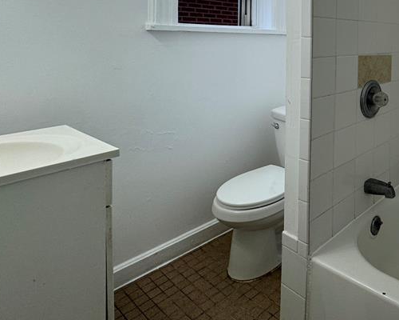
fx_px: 331
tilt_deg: -0.5
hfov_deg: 51.9
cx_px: 384
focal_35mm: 28
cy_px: 38
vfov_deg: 47.0
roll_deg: -1.2
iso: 100
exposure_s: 1/120
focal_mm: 2.22
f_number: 2.2
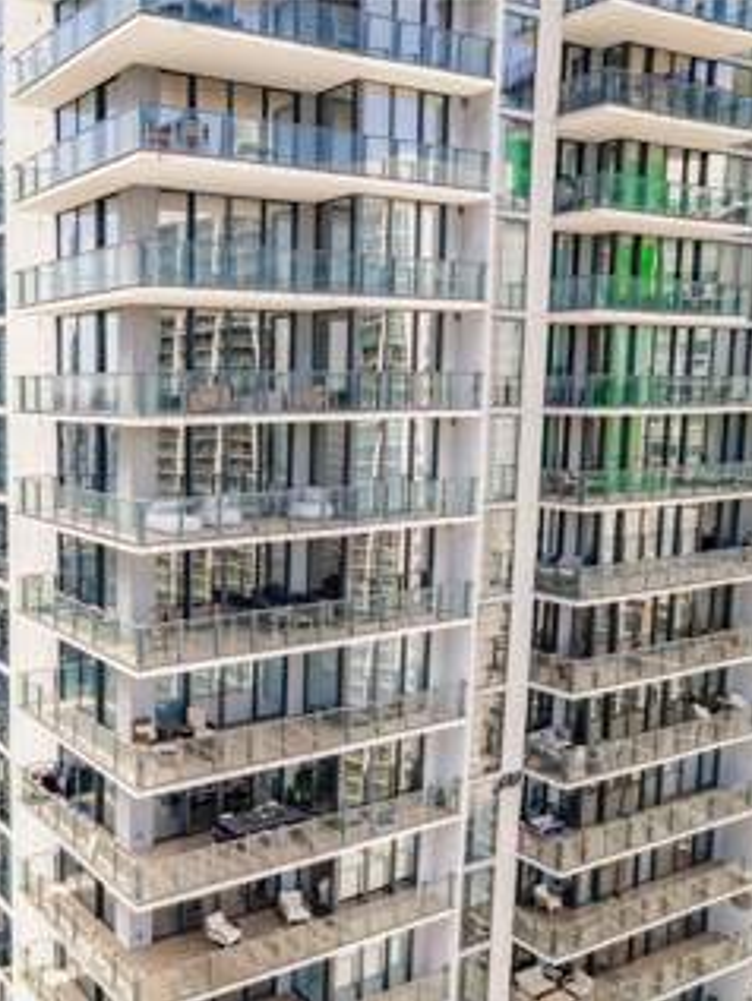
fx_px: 926
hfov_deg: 39.9
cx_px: 35
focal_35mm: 32
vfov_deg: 56.8
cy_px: 500
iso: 100
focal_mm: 8.38
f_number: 2.8
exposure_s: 1/30
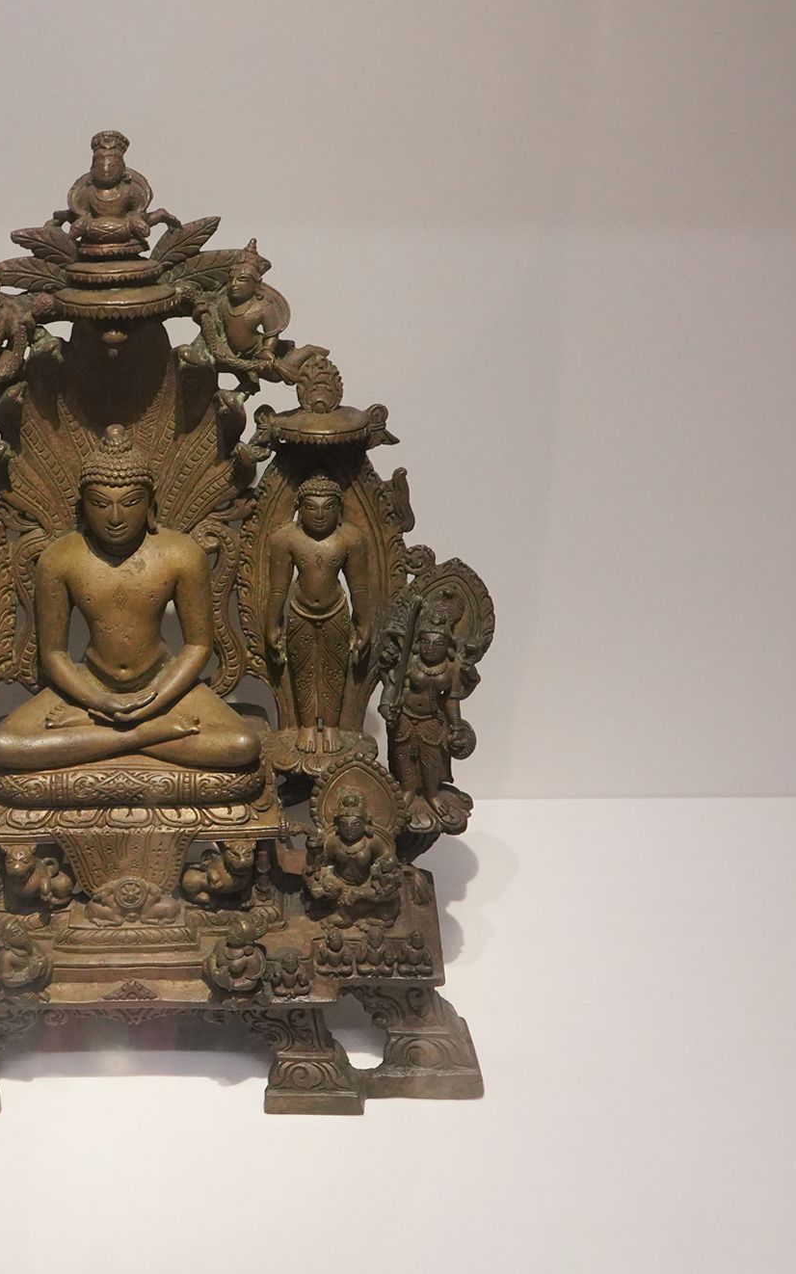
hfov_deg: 33.1
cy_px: 640
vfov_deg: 52.8
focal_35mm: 37
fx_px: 1285
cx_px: 120
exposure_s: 1/80
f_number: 8
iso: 3200
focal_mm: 24
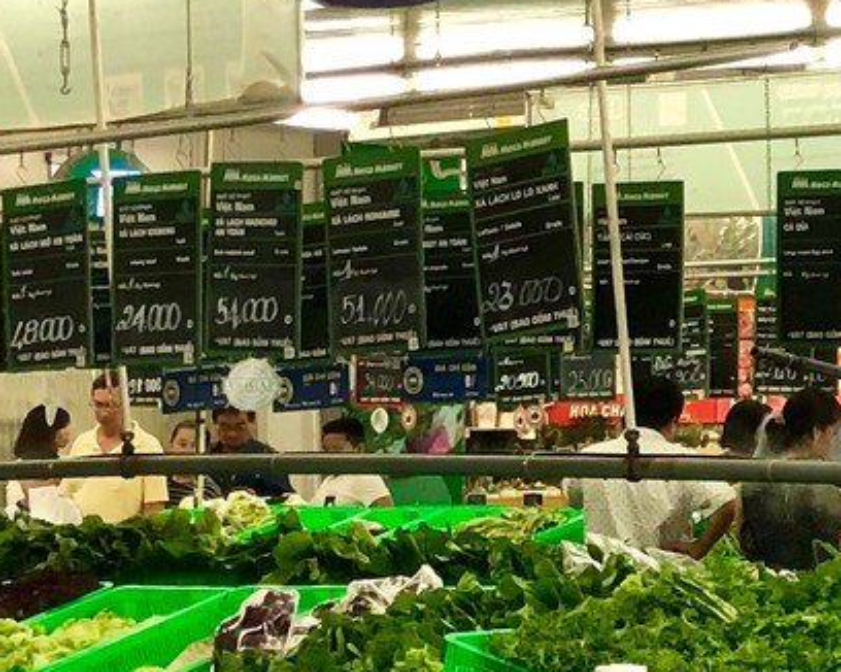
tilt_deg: +2.5
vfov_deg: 11.5
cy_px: 280
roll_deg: +0.9
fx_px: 3334
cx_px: 1486
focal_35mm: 134
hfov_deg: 13.1
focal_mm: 4
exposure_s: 1/25
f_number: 1.8
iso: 40
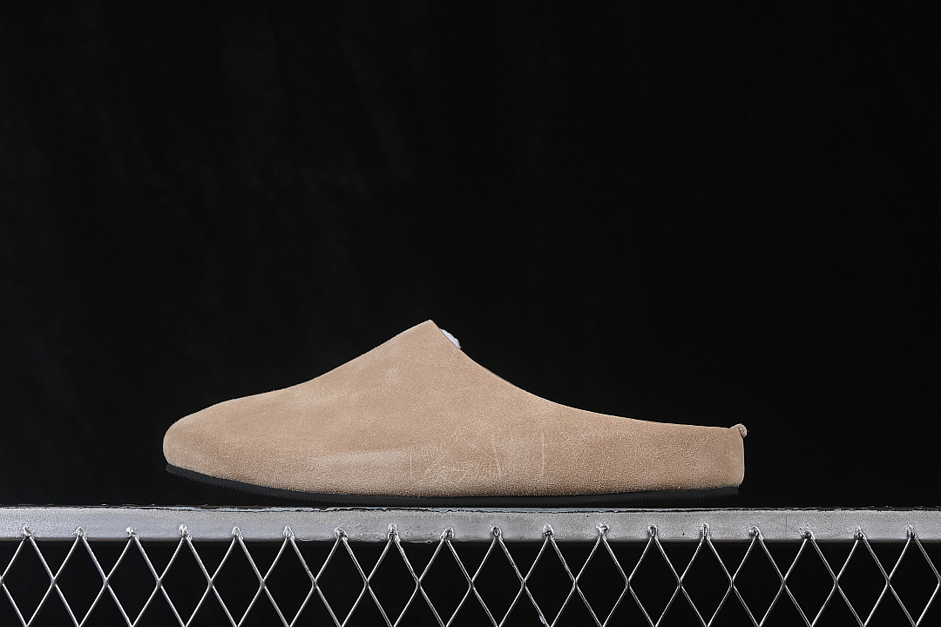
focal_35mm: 75
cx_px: 470
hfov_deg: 27.0
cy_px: 314
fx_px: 1960
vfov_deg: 18.2
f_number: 8
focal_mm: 50
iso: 160
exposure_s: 1/80
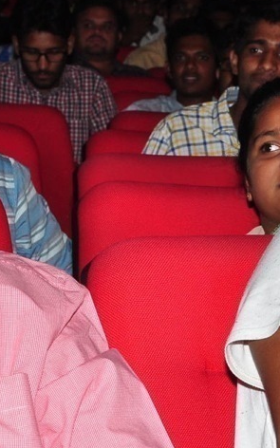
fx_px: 2466
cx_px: 229
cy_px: 296
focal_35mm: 202
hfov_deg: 6.5
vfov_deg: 10.4
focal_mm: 52
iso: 500
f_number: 11
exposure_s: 1/125
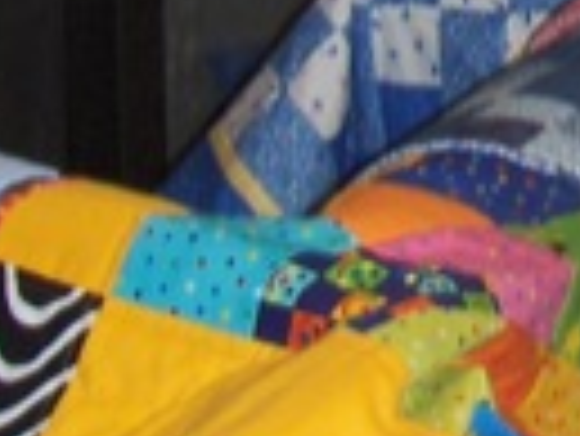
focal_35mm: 239
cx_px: 1007
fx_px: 4008
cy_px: -171
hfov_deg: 8.0
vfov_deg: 6.2
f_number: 3.5
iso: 100
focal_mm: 6.5
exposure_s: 1/60
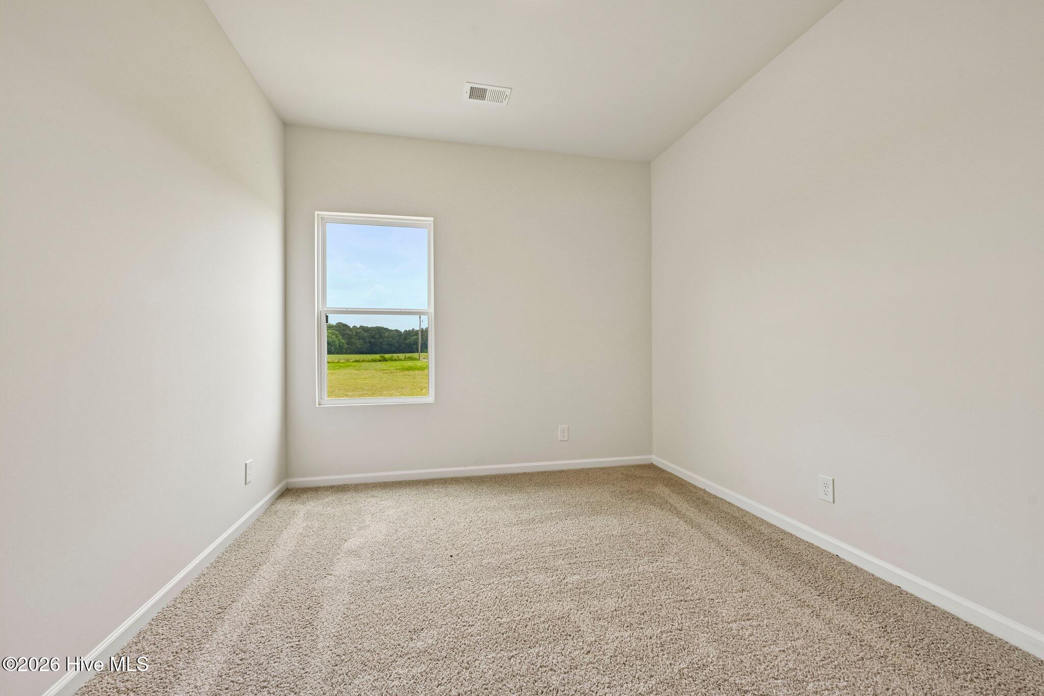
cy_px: 348
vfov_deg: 81.2
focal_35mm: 14
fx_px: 406
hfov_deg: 104.3
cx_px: 522
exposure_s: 1/60
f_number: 8
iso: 100
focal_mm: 14
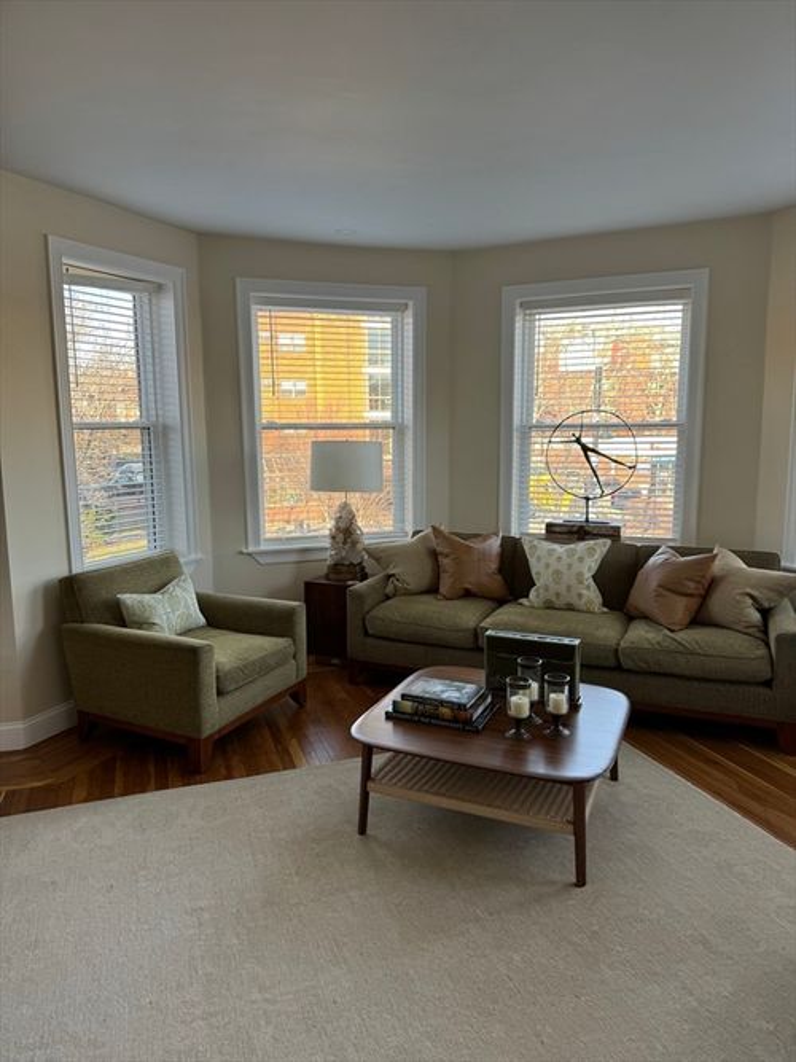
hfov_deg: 56.8
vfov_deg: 71.6
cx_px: 398
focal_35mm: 24
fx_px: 736
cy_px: 531
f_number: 1.78
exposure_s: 1/121
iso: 100
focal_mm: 6.86
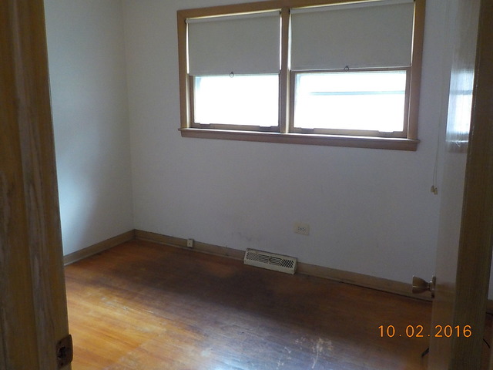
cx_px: 246
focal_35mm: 30
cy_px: 185
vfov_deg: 46.8
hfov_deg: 60.0
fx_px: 427
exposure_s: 1/30
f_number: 3.3
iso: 400
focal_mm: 4.1
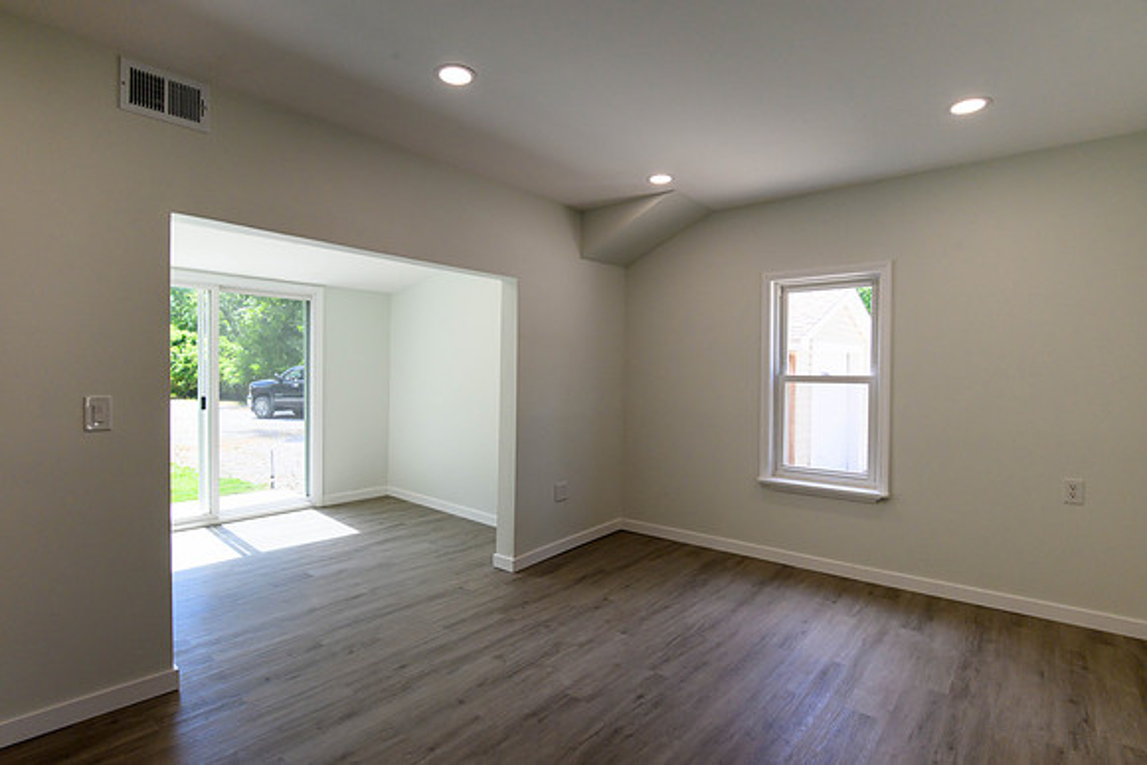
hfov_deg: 92.7
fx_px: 547
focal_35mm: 17
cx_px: 574
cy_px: 382
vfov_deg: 70.0
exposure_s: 1/250
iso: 1000
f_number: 7.1
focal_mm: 17
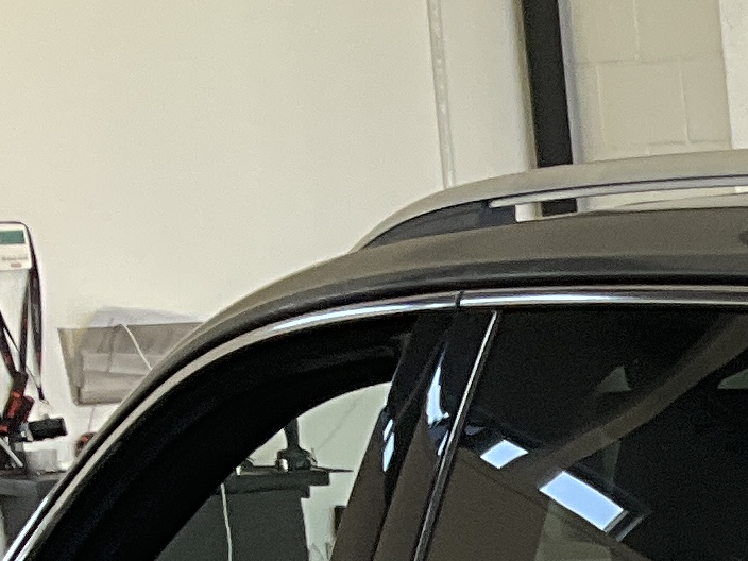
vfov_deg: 8.2
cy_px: 1387
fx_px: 3587
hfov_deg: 10.7
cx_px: 1591
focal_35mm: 166
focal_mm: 3
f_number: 1.8
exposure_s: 1/122
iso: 32
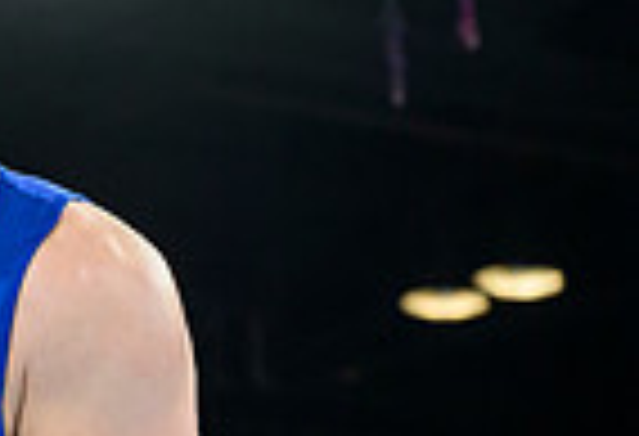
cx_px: -581
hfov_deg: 8.0
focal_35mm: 245
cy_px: 454
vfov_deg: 5.7
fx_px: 4382
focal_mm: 51
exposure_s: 1/1600
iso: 2500
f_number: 3.5
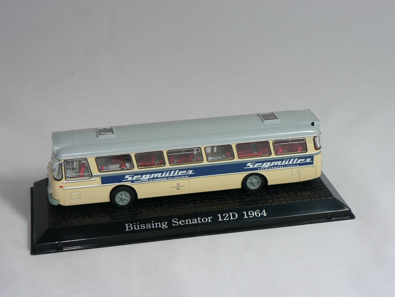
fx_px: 776
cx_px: 198
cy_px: 148
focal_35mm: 68
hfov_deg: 28.6
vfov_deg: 21.6
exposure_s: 1/60
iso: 80
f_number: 3.2
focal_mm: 11.4
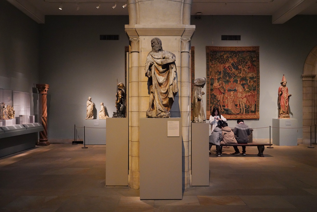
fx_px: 291
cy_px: 106
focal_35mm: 33
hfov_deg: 57.2
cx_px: 158
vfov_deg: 40.0
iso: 8000
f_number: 3.2
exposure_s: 1/100
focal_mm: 33
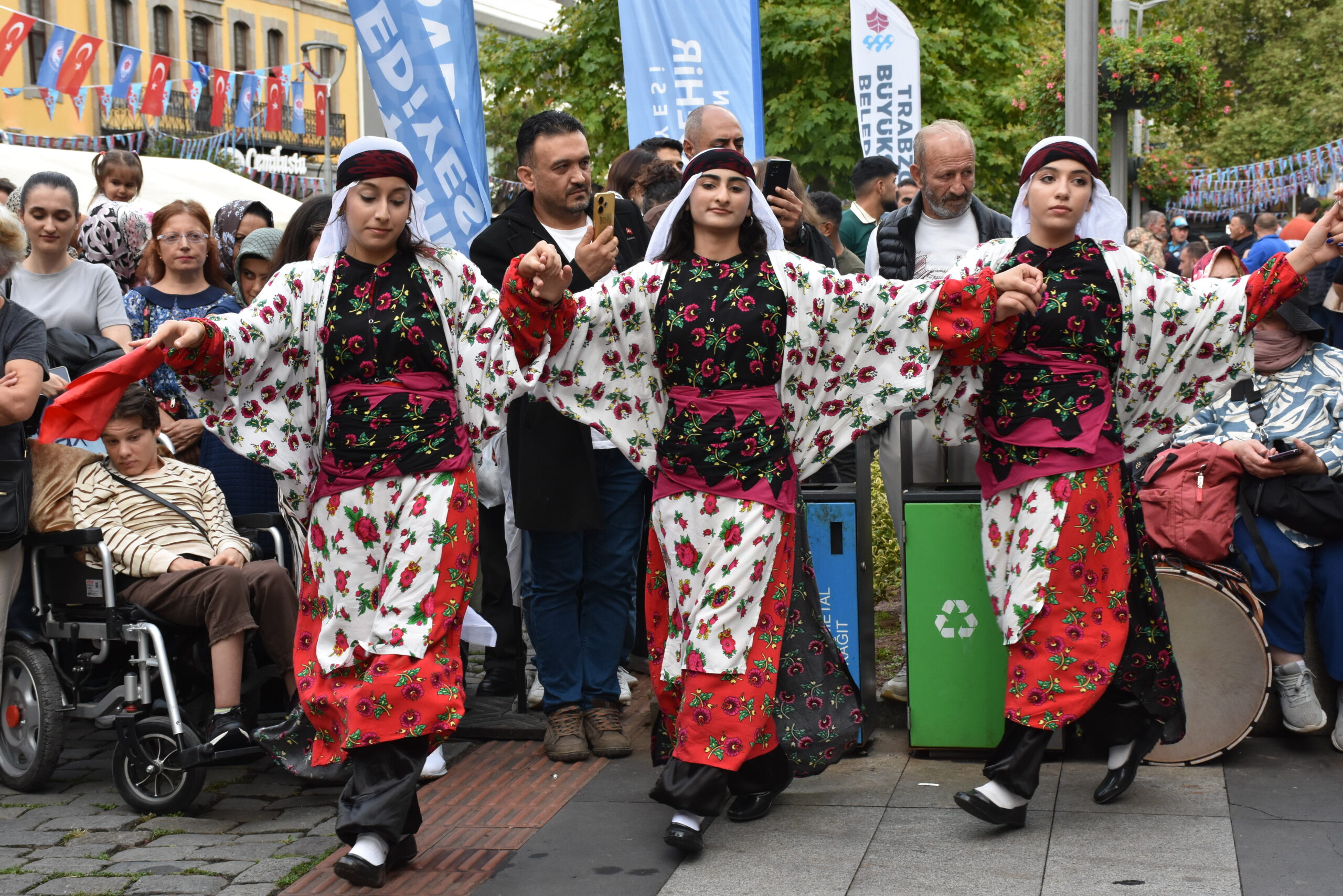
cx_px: 672
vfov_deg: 21.6
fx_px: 2350
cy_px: 448
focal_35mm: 63
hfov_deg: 31.9
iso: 800
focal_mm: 42
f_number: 8
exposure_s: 1/250
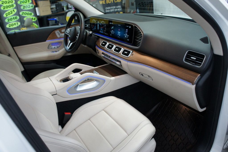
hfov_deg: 67.4
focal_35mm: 27
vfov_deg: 47.9
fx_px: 171
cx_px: 114
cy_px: 76
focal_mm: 18
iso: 500
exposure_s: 1/30
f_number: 3.5
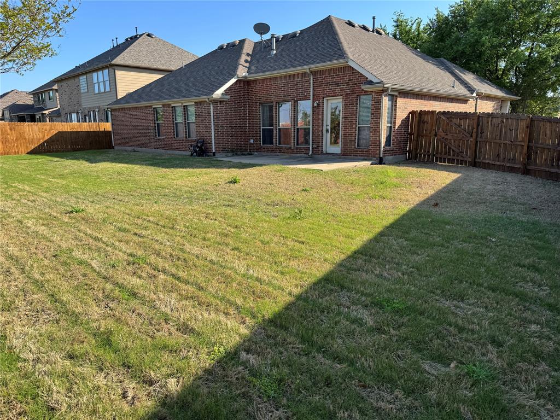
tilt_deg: -12.2
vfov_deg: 56.8
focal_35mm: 24
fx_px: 388
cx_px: 280
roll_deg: +0.4
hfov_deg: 71.6
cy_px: 210
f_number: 1.78
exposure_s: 1/1767
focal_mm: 6.76
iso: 80
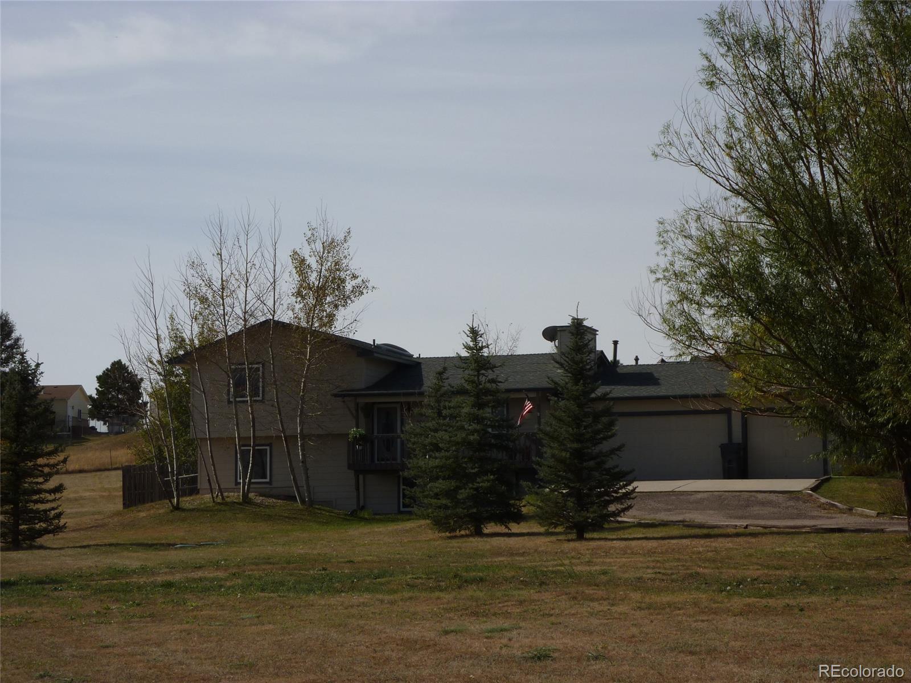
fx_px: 2053
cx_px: 456
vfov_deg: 18.9
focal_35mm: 78
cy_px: 342
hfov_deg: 25.0
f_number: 5.6
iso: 80
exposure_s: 1/640
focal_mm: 12.8
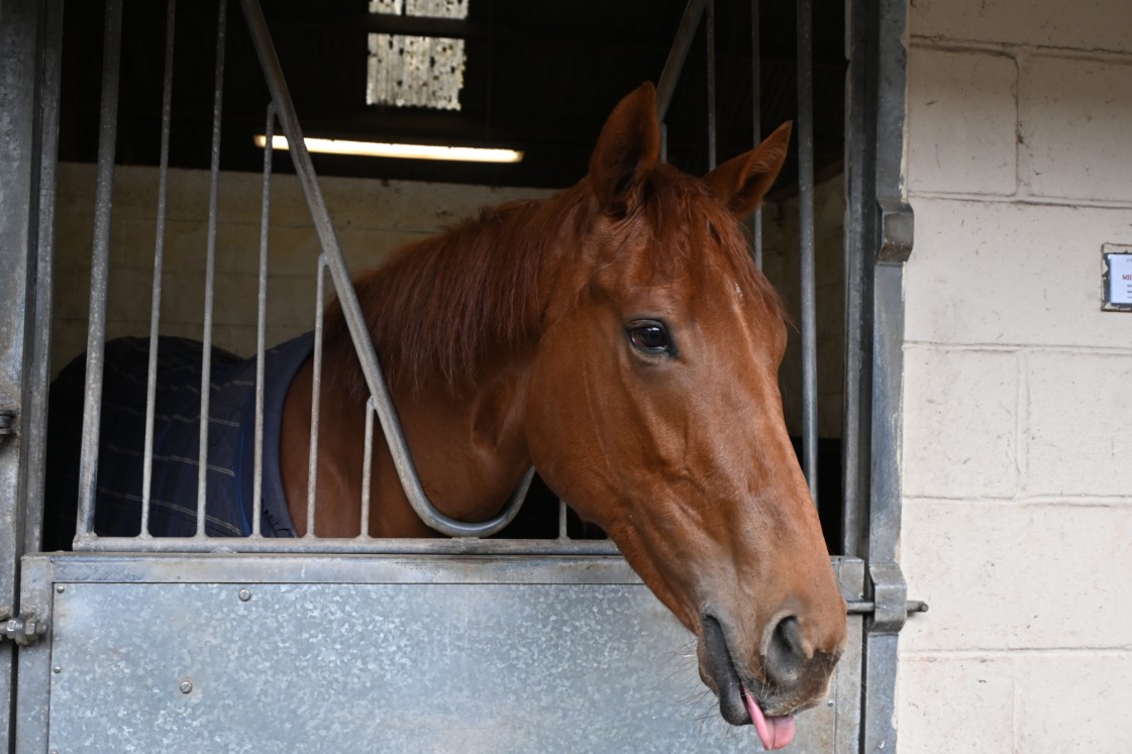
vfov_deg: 35.2
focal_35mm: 38
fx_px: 1187
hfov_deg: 51.0
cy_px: 385
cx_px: 573
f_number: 5.6
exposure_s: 1/250
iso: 400
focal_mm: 24.5
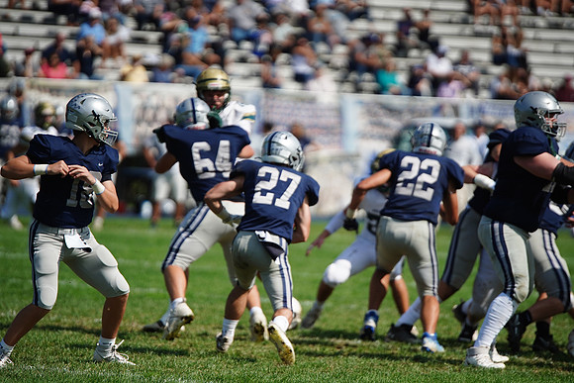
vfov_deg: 4.6
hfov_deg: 6.9
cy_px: 192
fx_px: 4784
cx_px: 287
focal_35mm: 300
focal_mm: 300
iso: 400
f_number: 2.8
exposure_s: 1/6400
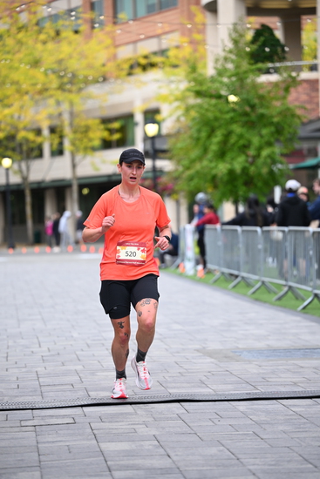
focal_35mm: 115
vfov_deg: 17.8
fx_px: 1532
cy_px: 240
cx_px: 160
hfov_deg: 11.9
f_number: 2.8
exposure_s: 1/1600
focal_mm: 115
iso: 1000
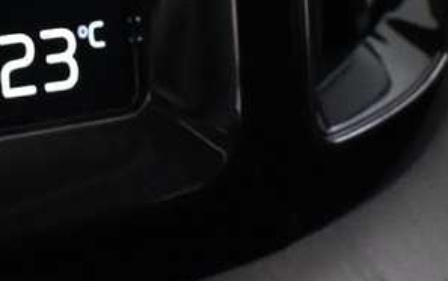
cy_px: -397
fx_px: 1984
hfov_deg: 11.8
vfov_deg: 7.5
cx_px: -373
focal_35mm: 162
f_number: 3.8
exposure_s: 1/60
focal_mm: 19.5
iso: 4500
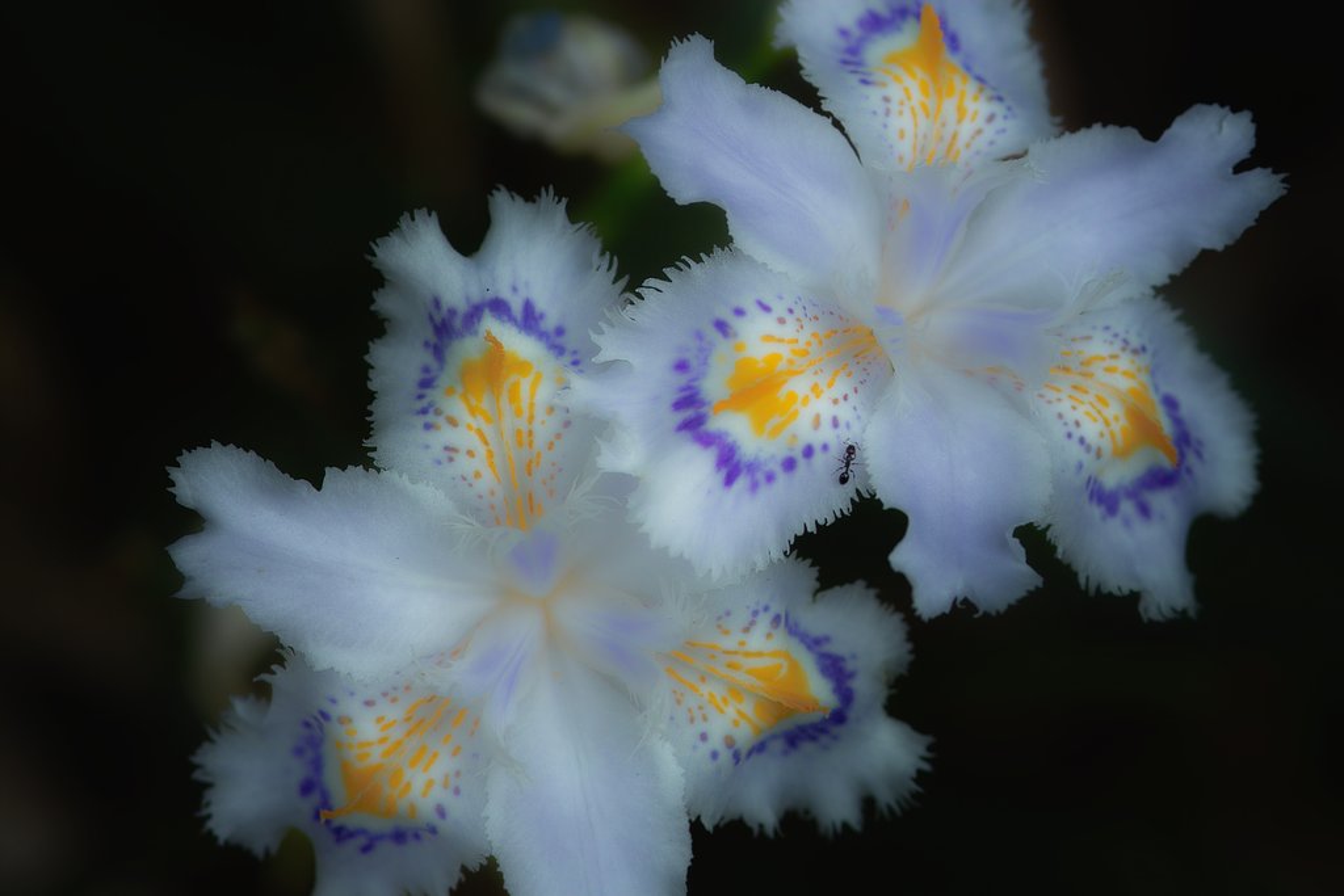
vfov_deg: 7.7
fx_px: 6683
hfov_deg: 11.5
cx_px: 672
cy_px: 448
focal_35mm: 179
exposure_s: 1/60
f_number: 5.6
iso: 100
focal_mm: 105
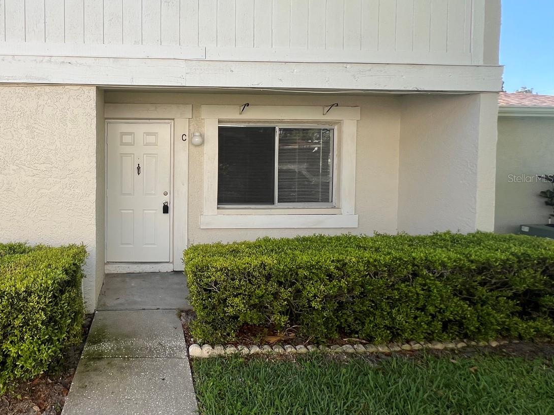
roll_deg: -0.3
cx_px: 151
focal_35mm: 19
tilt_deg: -1.9
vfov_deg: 68.3
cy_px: 178
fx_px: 304
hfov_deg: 79.4
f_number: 1.8
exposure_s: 1/521
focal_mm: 1.57
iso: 32
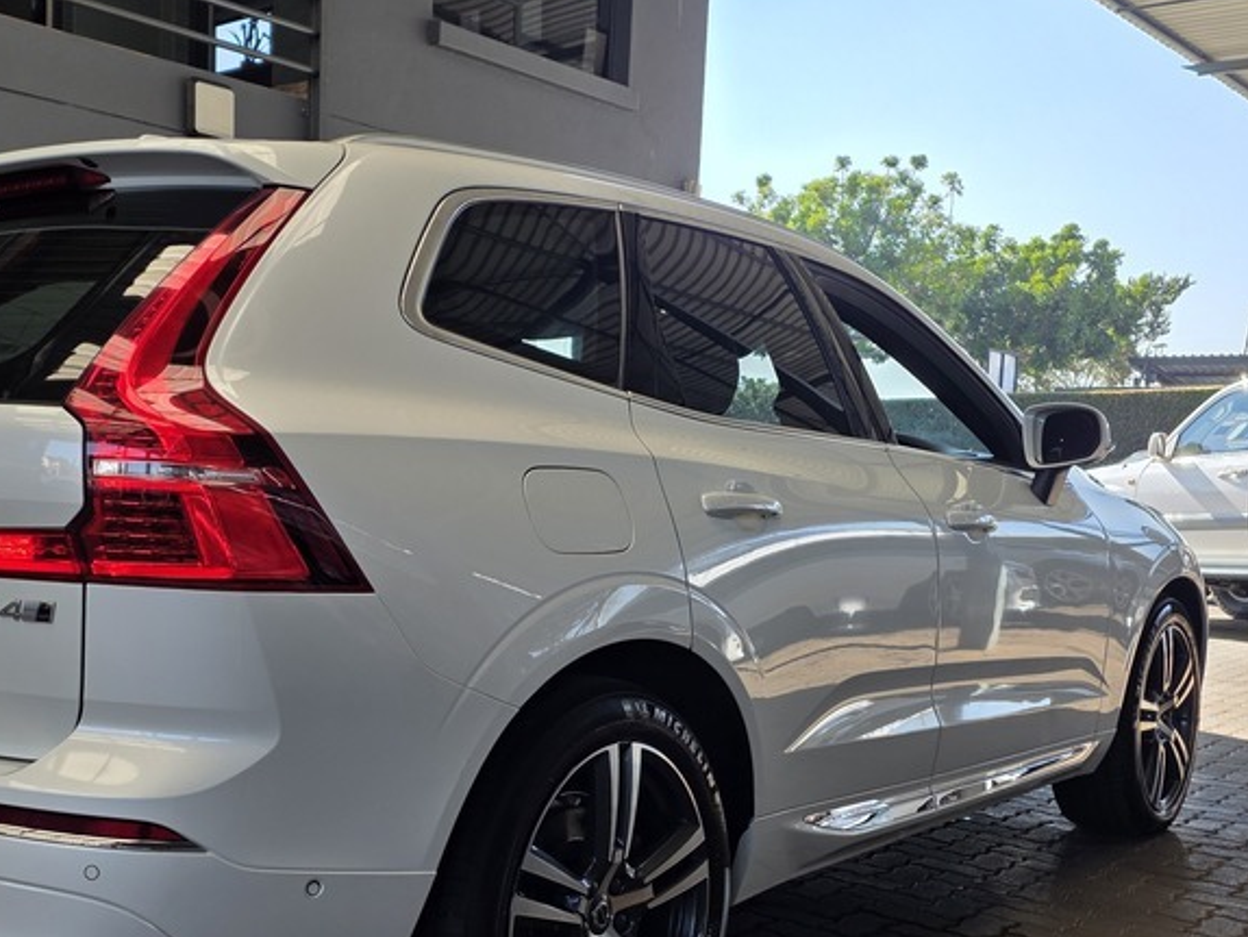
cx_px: 424
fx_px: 1479
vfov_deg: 34.9
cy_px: 607
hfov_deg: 45.1
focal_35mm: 41
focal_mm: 6.25
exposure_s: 1/1269
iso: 80
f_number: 1.7
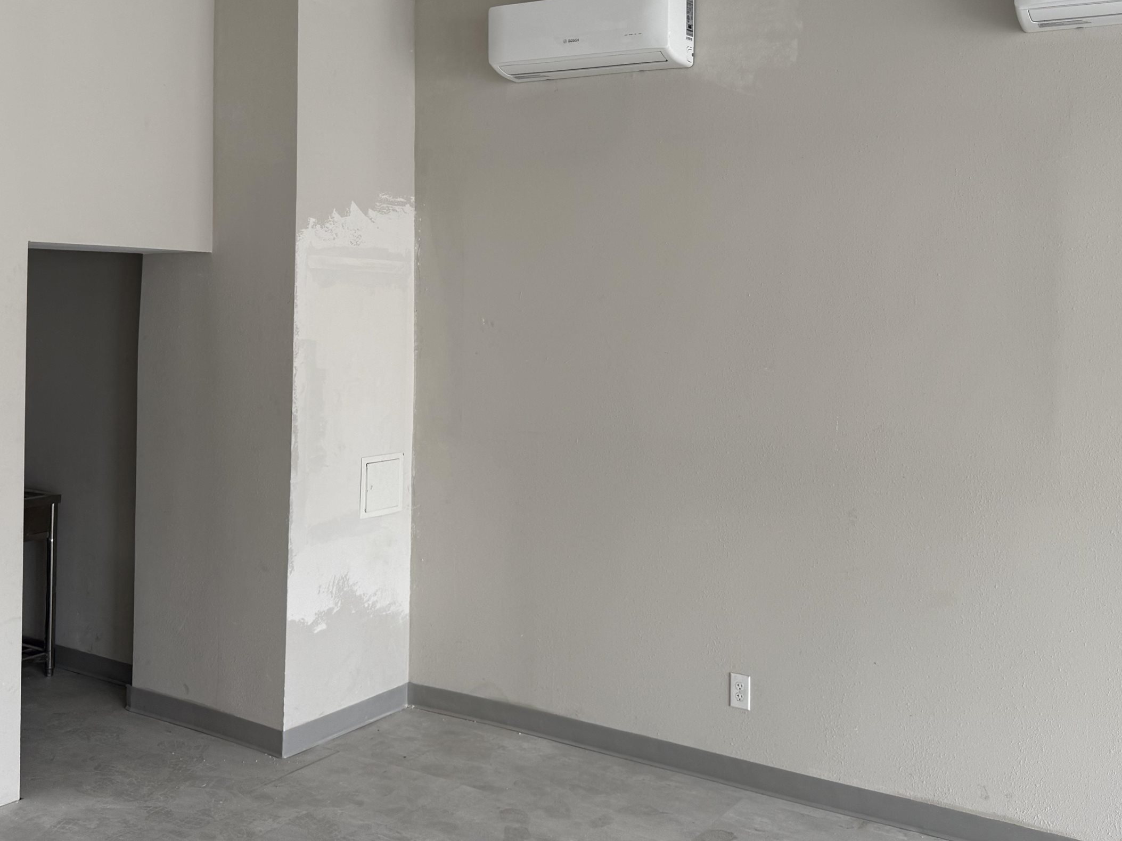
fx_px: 1134
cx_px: 613
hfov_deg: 52.6
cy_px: 304
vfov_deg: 40.4
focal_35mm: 35
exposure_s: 1/121
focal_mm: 6.76
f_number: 1.78
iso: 80
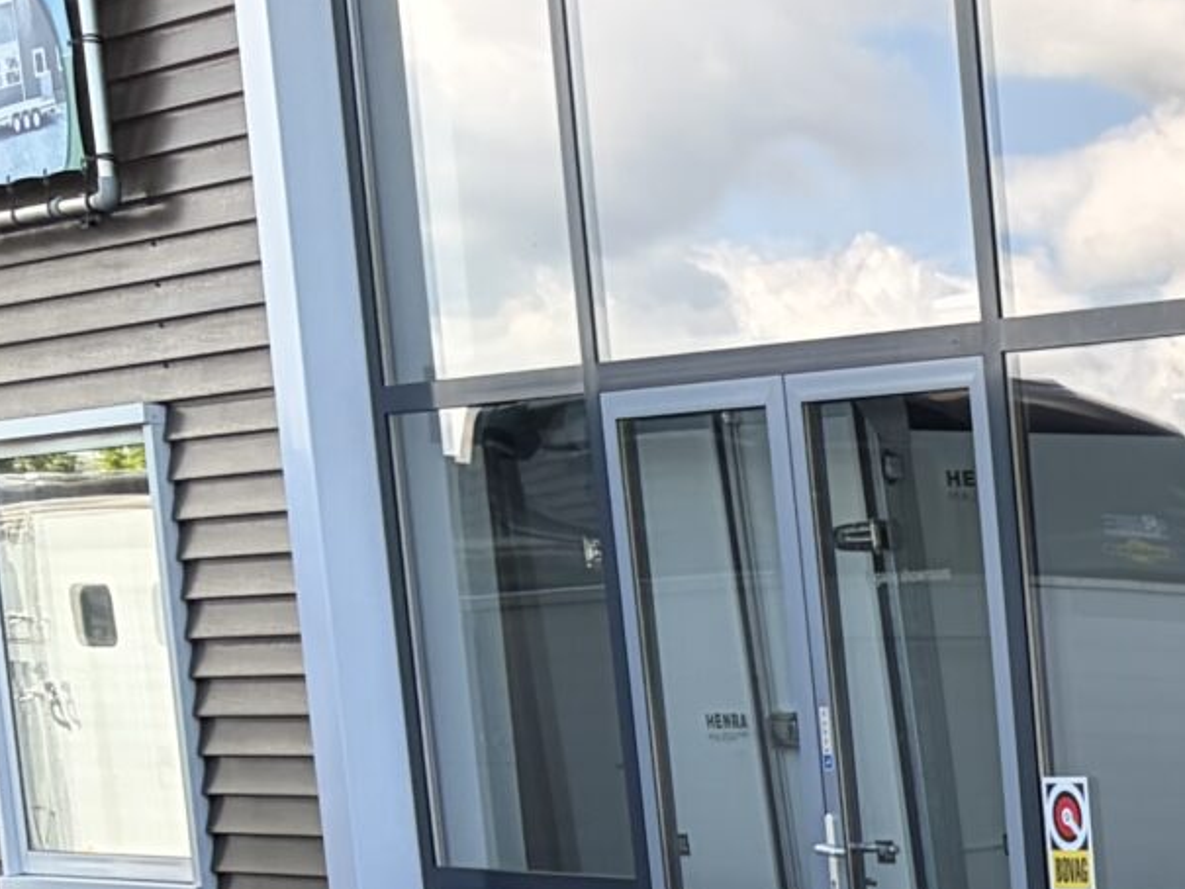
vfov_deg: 12.5
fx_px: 3766
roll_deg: +0.3
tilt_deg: -11.2
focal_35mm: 110
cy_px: 1514
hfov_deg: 14.3
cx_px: 2495
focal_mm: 5.96
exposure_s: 1/747
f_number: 1.6
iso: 50
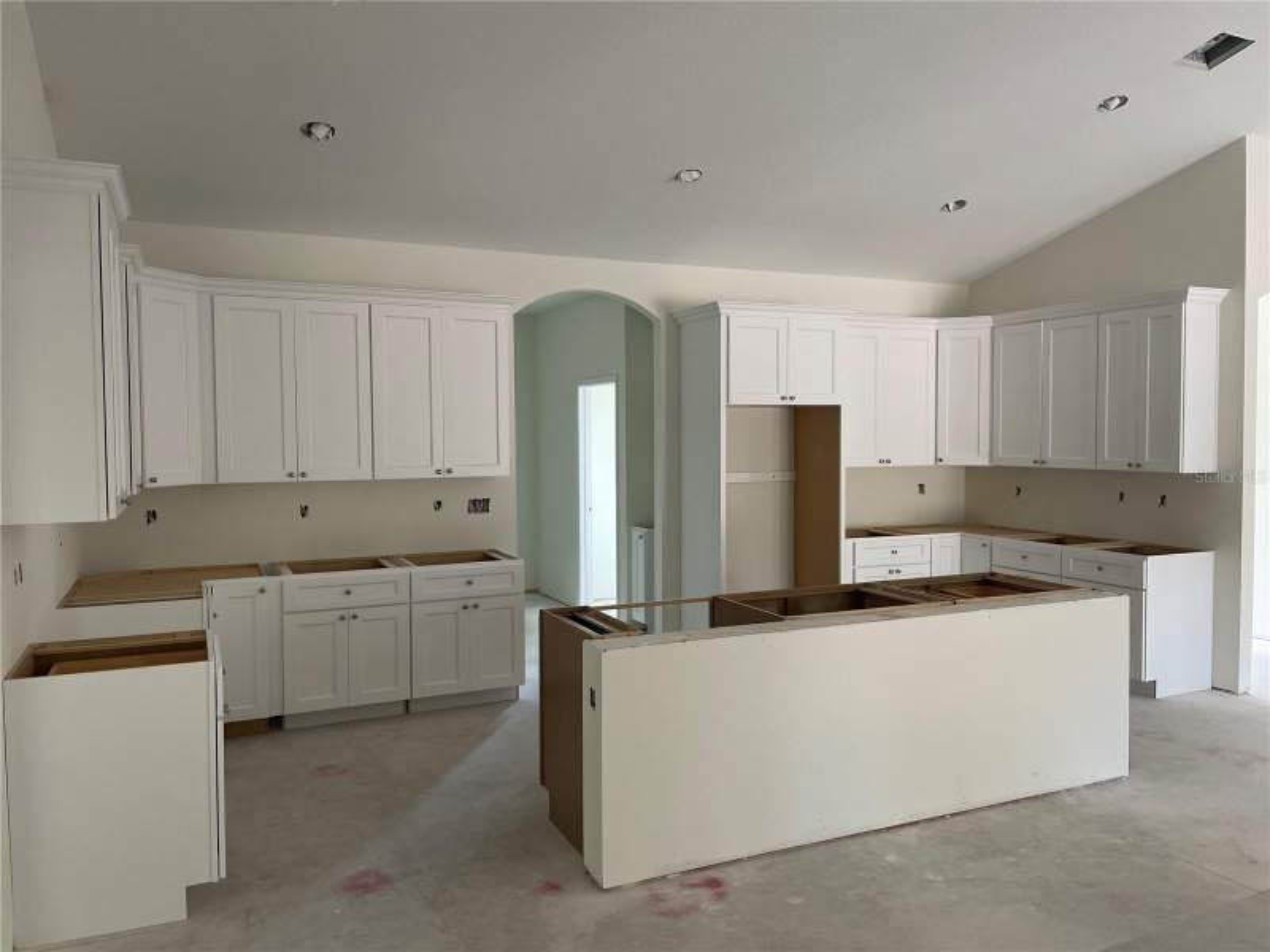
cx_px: 635
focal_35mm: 26
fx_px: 954
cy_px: 476
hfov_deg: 67.3
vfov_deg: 53.1
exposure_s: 1/64
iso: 125
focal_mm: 4.2
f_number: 1.6
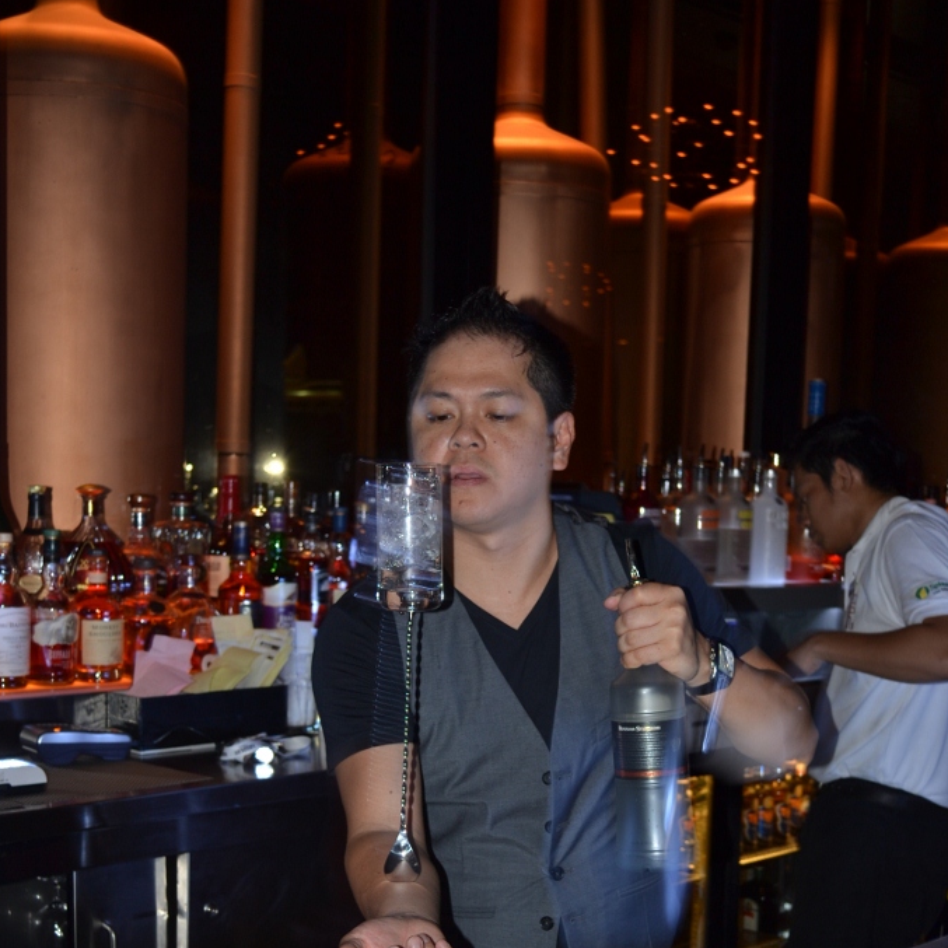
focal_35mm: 54
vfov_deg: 31.1
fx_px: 1673
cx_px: 474
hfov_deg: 31.6
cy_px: 714
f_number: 4.5
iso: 100
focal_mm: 28
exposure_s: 1/5
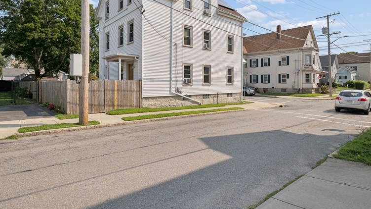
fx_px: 197
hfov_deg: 86.5
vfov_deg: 55.4
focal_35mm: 20
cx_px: 173
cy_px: 82
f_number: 8
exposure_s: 1/1600
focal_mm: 14
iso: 400
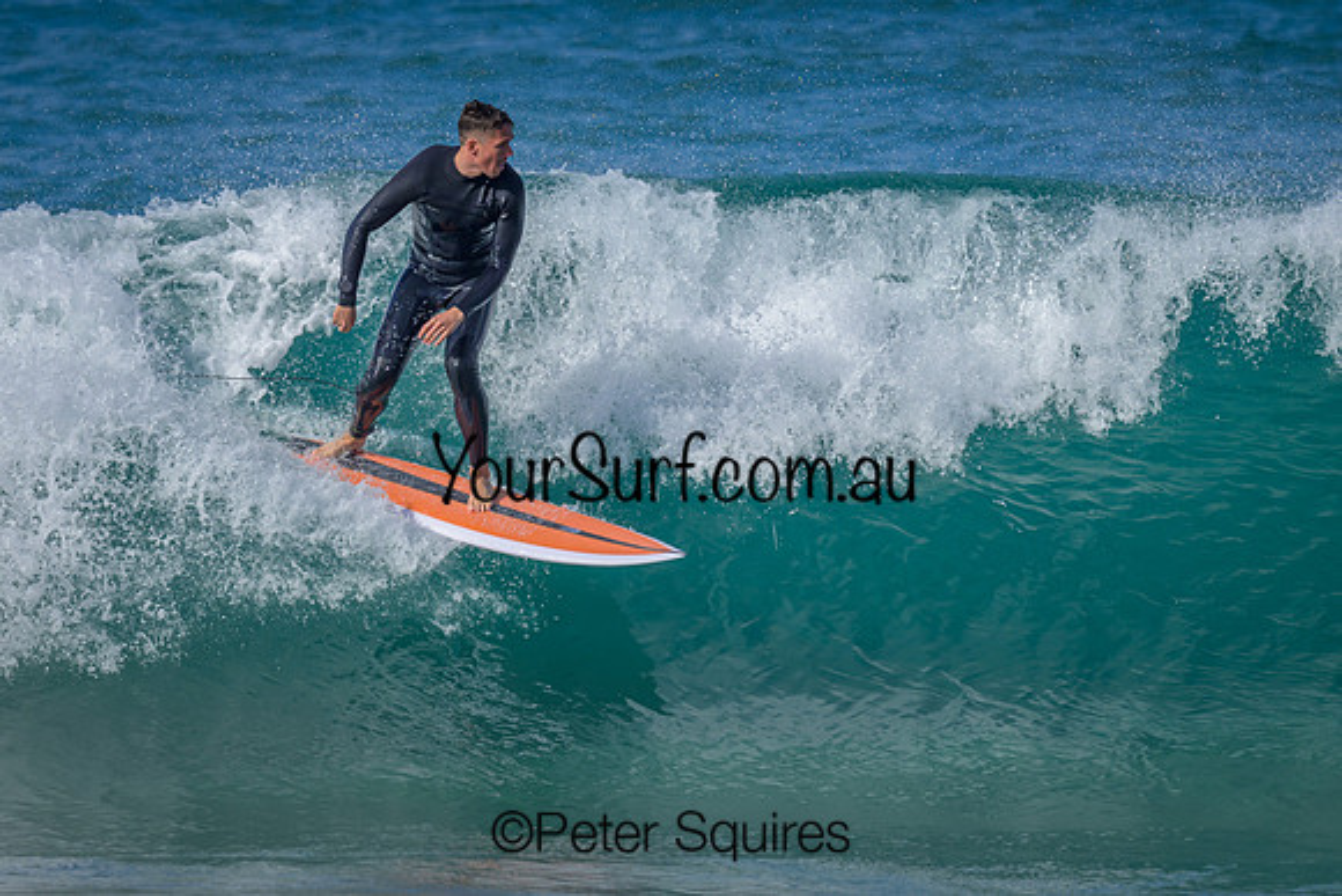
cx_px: 669
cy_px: 446
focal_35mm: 1099
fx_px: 40963
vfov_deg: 1.3
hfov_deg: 1.9
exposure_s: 1/2000
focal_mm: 800
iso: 320
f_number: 6.3
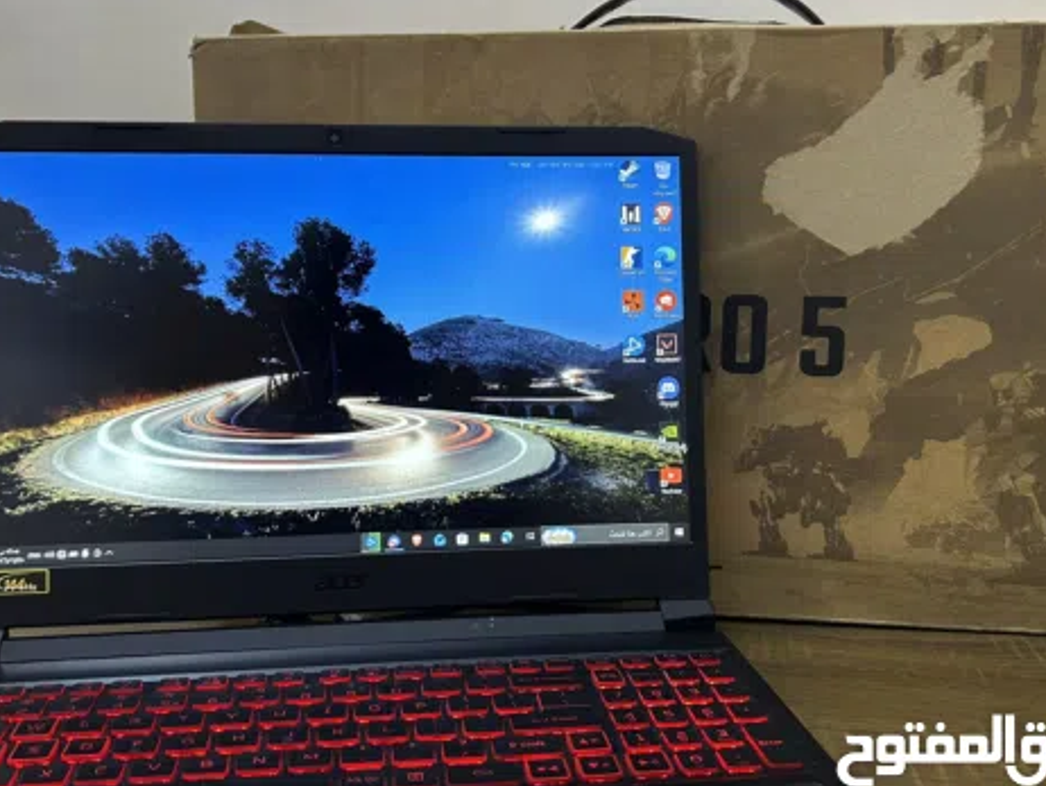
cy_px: 387
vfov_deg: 39.7
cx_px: 496
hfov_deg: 51.3
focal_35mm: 36
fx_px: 1088
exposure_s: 1/50
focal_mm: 5.7
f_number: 1.5
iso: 200
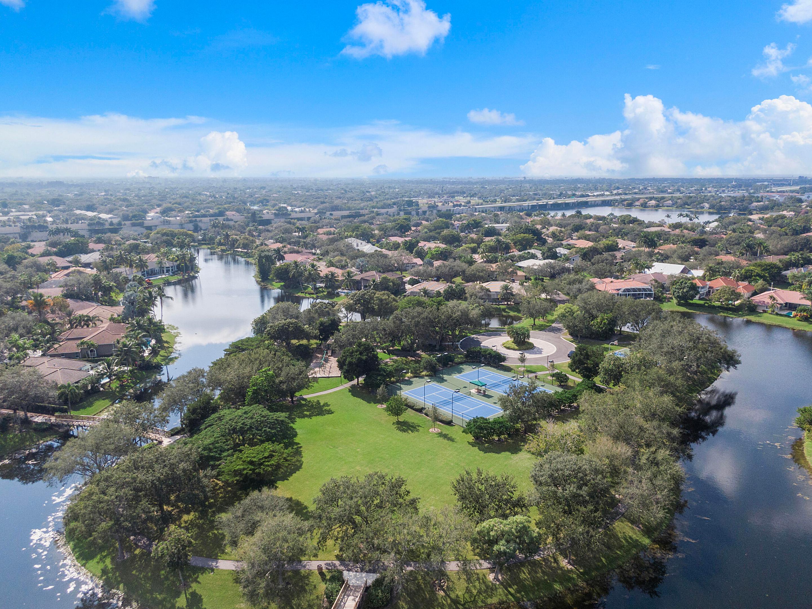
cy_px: 304
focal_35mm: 24
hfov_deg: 71.6
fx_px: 563
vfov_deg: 56.8
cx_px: 406
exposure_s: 1/1600
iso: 100
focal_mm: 4.39
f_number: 2.8
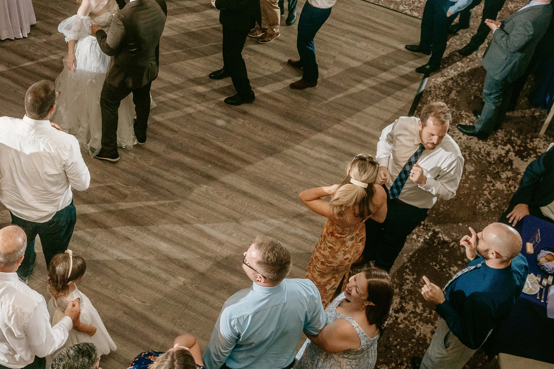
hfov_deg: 43.8
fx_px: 677
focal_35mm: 44
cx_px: 176
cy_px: 64
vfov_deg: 29.7
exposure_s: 1/125
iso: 4000
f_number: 5.6
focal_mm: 24
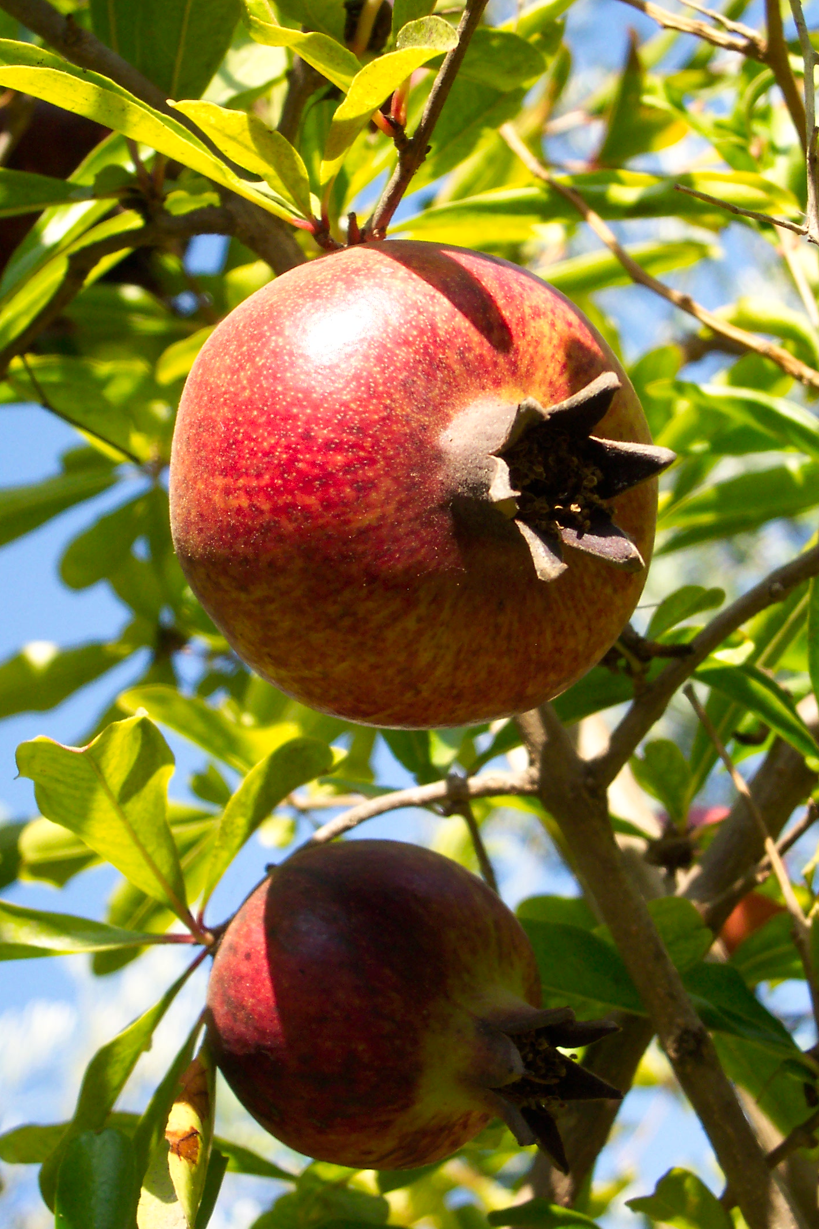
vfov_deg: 21.9
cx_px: 407
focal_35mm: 93
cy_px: 651
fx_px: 3174
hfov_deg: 14.7
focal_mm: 16.4
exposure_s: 1/350
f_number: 4
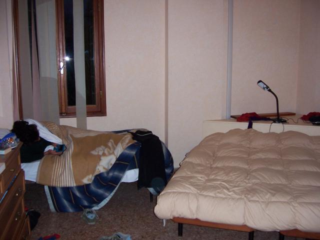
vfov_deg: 39.7
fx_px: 333
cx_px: 160
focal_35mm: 36
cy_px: 120
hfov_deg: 51.4
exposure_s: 1/60
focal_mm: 6
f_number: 3
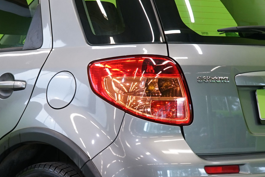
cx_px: 65
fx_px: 1082
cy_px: 84
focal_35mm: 147
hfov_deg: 13.9
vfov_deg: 9.3
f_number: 5.6
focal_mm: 42
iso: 400
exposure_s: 1/25
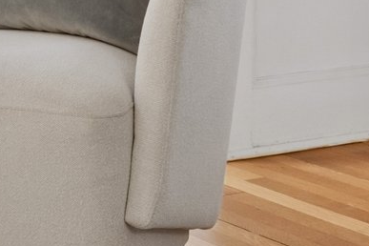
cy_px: -227
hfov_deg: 11.1
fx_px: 1896
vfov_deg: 7.2
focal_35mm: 185
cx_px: 215
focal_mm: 23
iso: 640
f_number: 2.8
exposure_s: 1/60
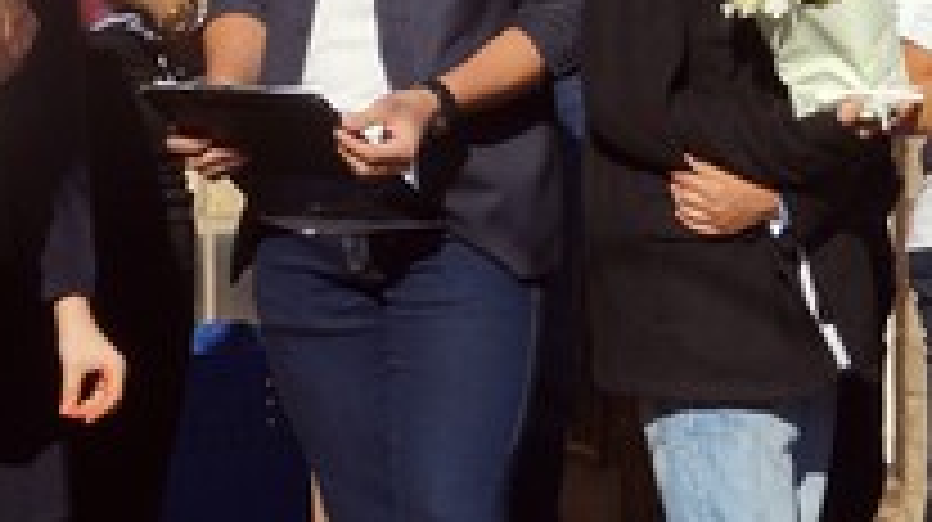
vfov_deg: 5.1
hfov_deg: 9.0
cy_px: 349
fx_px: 5895
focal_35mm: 239
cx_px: 617
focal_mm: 45
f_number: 8
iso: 100
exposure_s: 1/320
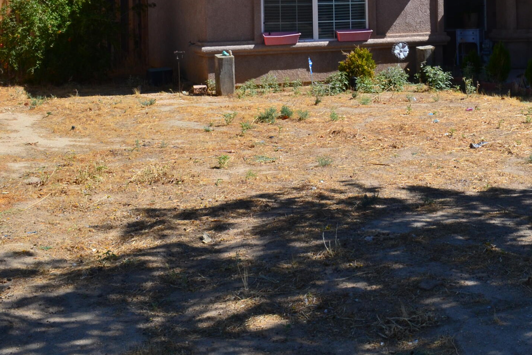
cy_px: -12
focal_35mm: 57
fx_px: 842
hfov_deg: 34.1
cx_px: 416
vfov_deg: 22.7
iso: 400
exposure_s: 1/400
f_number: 11
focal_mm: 18
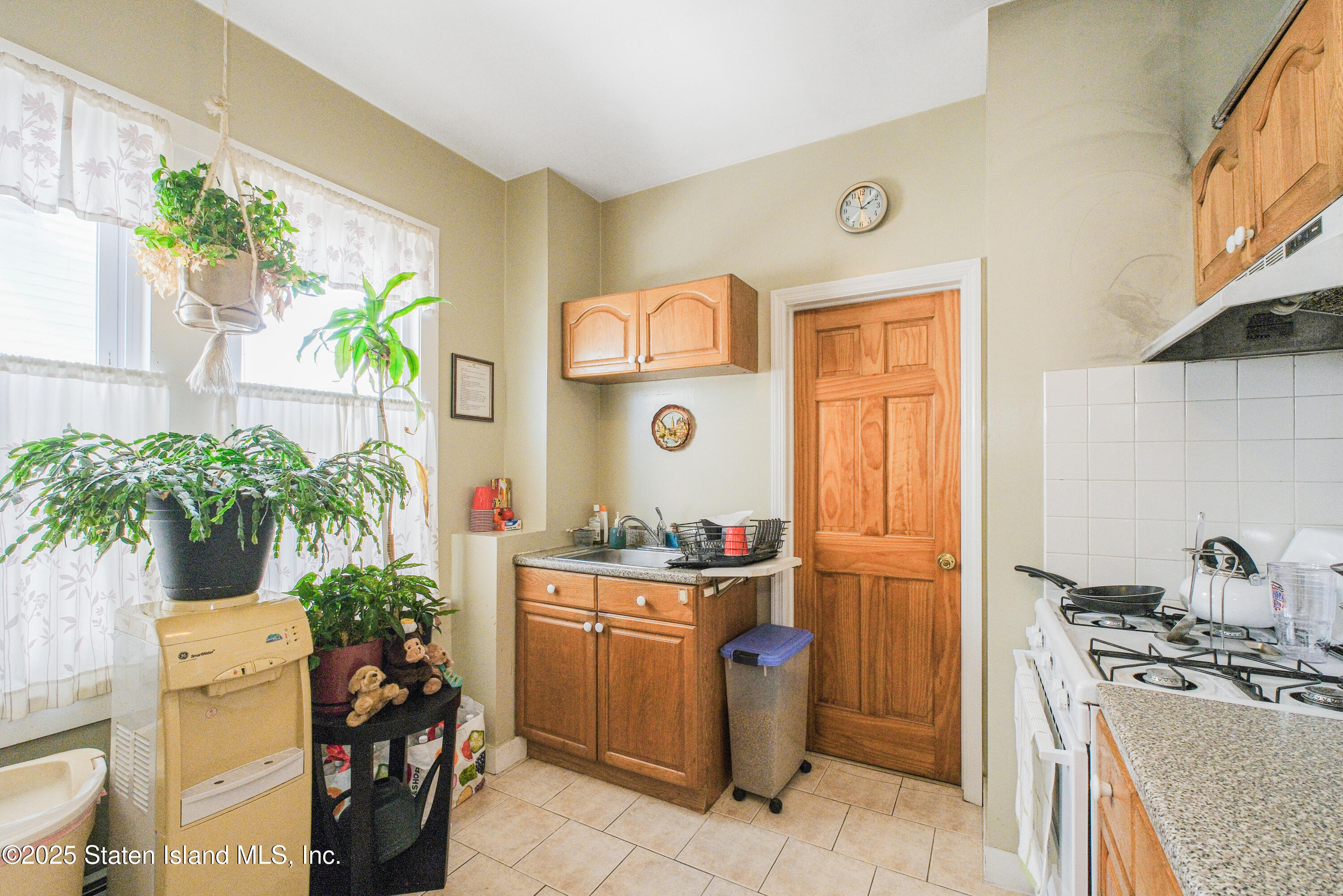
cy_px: 448
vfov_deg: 77.3
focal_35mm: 15
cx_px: 672
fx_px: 560
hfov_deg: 100.4
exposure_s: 1/60
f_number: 8
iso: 640
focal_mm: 10
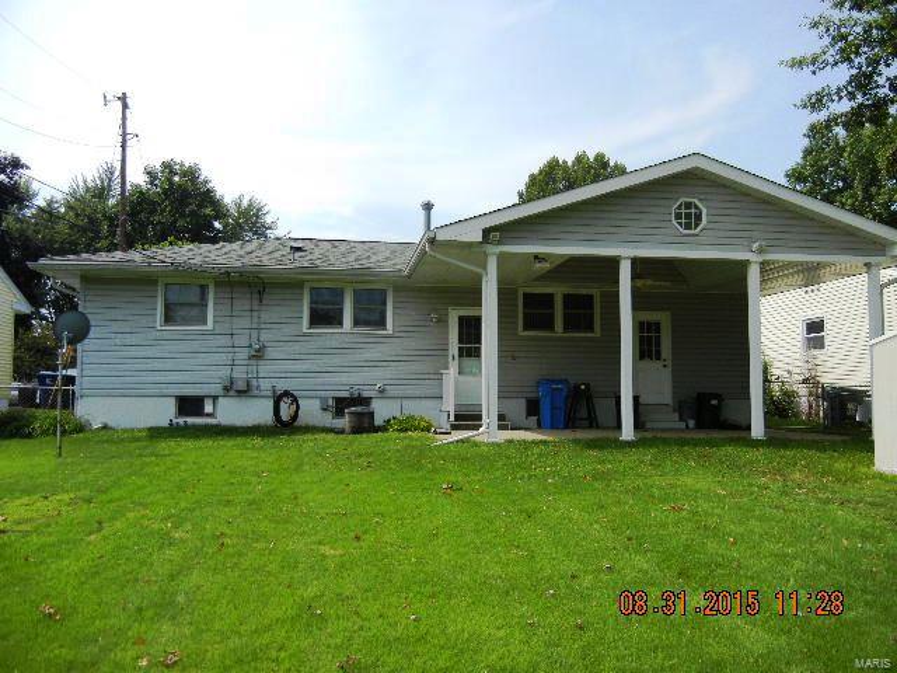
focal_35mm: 30
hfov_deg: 60.0
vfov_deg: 46.8
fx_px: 777
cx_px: 448
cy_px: 336
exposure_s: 1/878
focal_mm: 5.4
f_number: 3.5
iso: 160
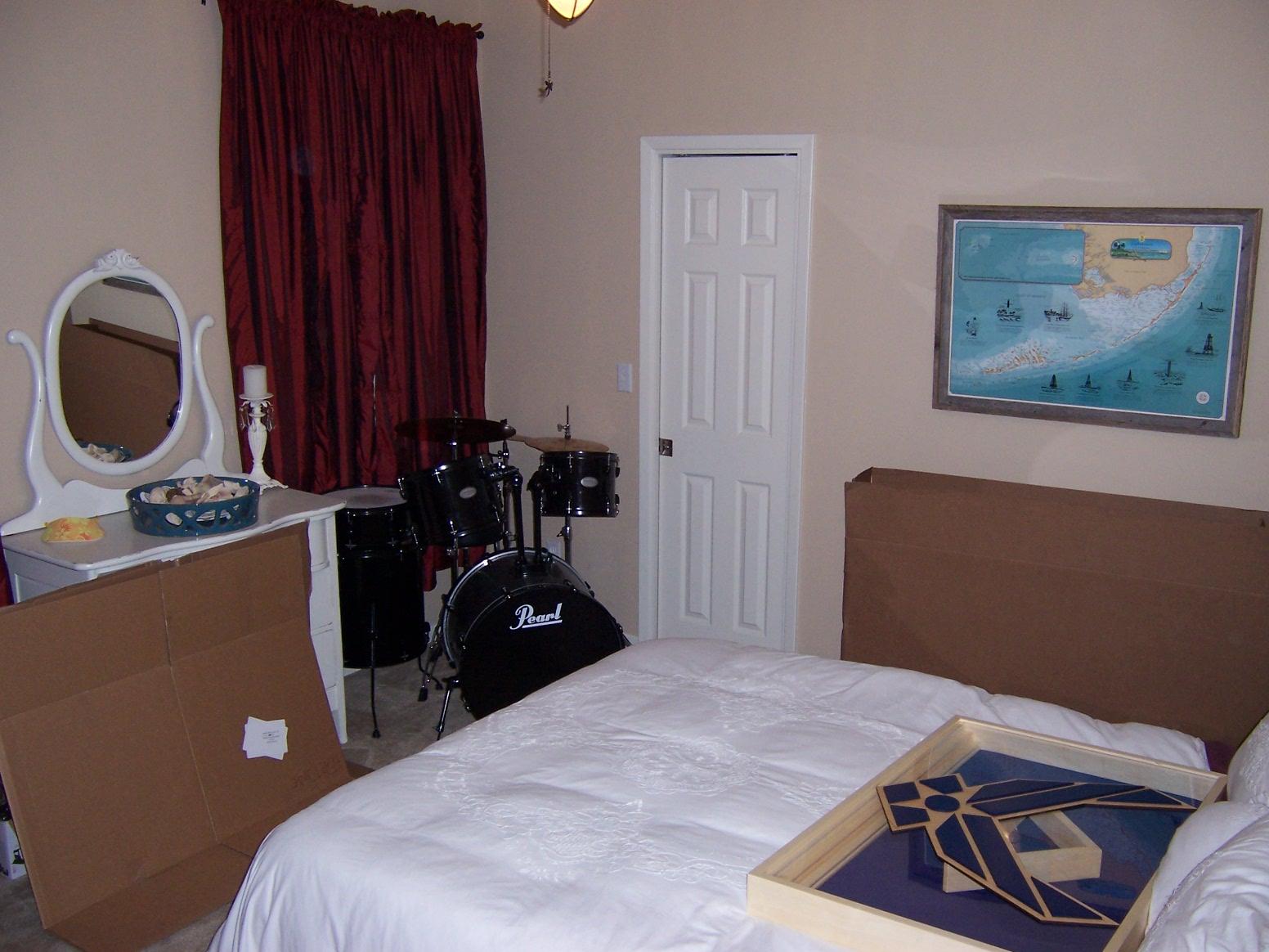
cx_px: 634
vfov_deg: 42.9
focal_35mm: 33
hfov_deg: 55.4
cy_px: 476
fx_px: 1210
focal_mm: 5.5
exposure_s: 1/60
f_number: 2.8
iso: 140
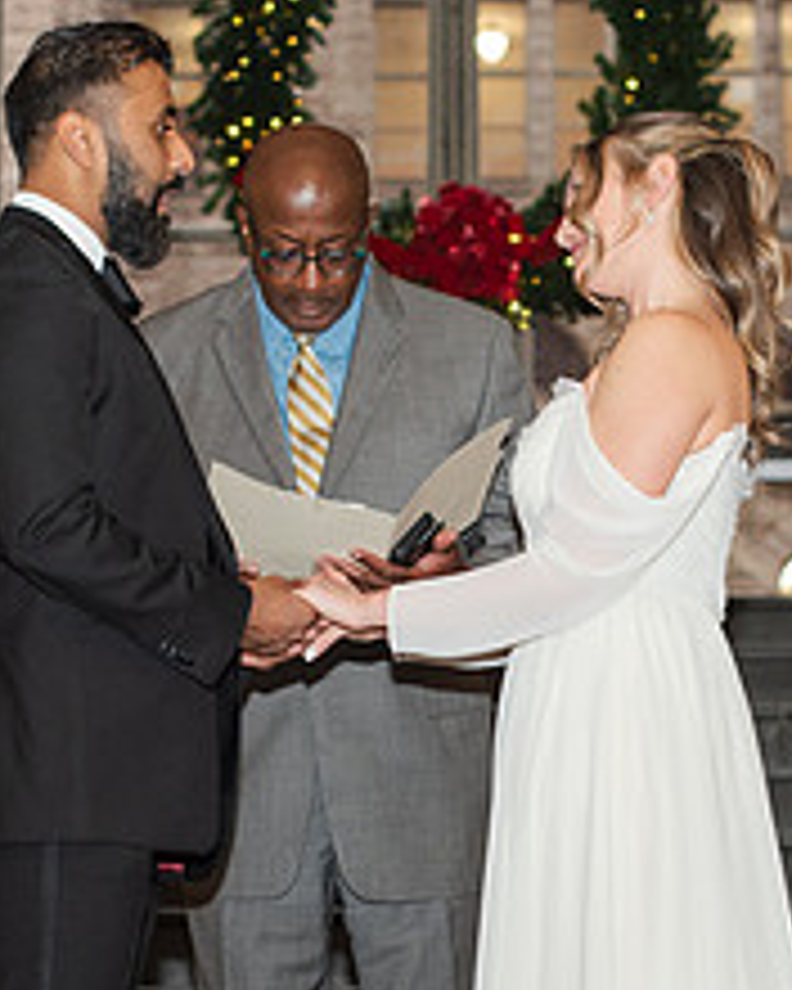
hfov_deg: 10.6
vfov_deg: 13.3
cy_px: 652
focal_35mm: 145
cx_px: 476
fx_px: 4249
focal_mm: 50
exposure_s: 1/200
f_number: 3.5
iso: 800
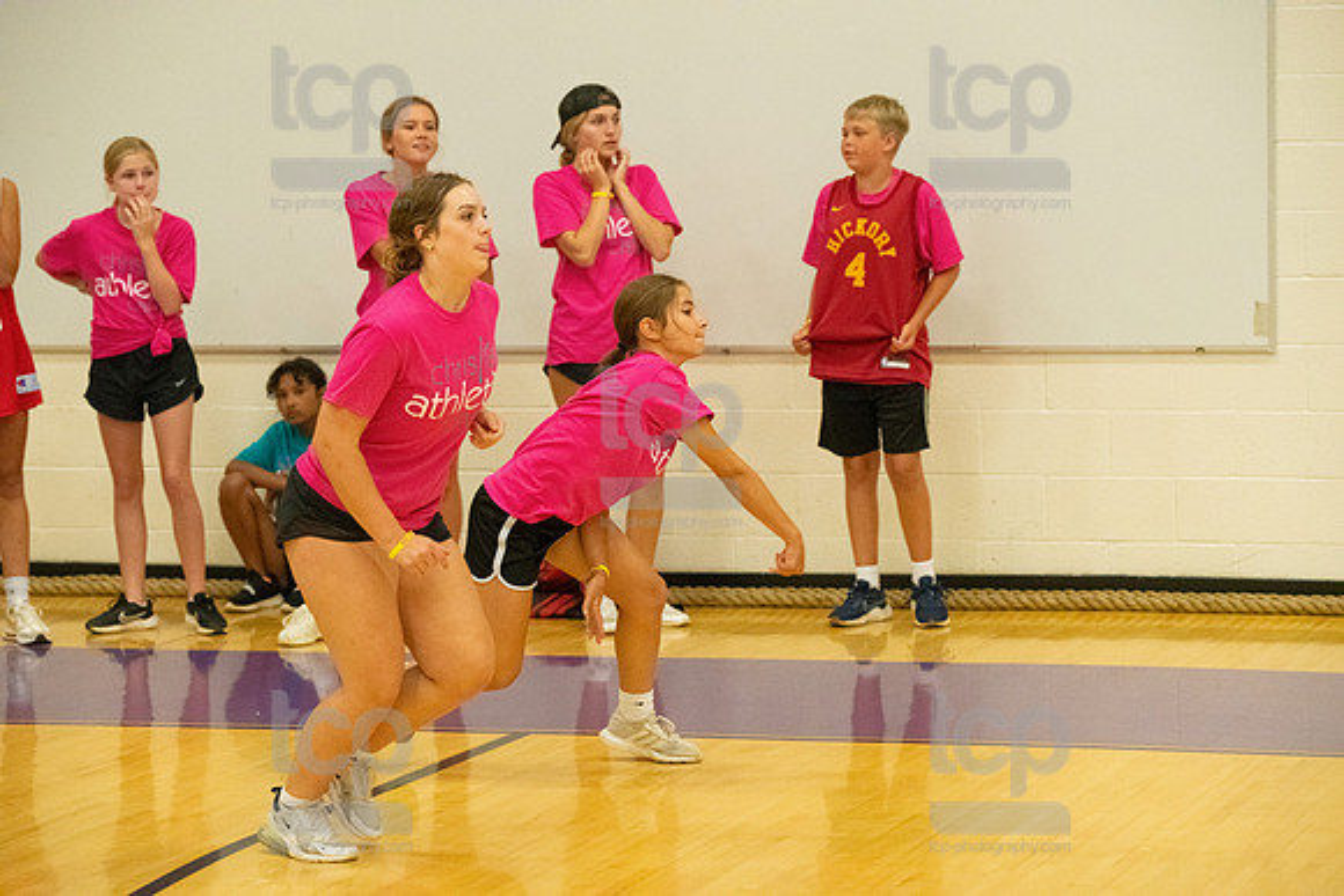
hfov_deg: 16.8
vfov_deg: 11.2
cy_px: 448
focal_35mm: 122
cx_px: 672
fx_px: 4556
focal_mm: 122
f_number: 4.5
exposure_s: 1/800
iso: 6400
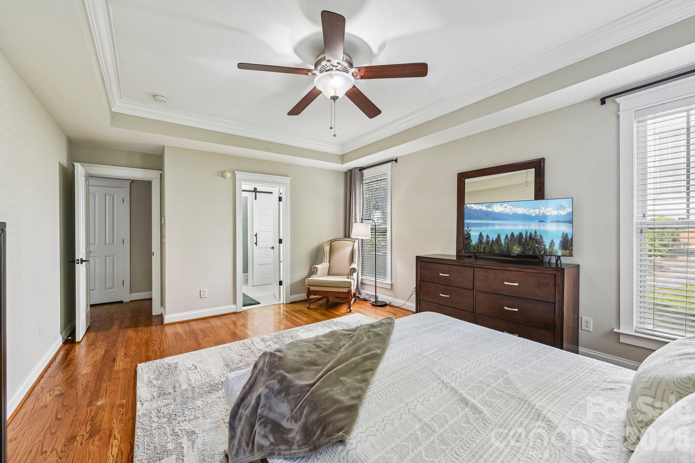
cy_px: 232
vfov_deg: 81.2
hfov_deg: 104.3
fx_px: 270
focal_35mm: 14
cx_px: 348
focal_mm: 14
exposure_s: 1/4
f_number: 11
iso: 200
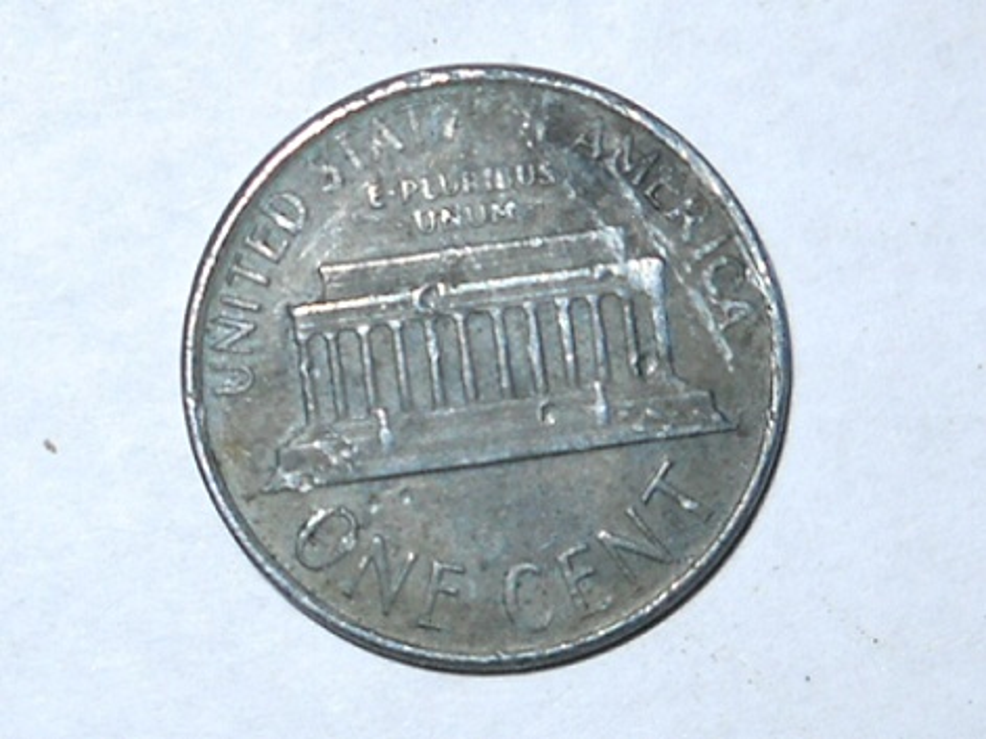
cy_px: 370
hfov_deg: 45.8
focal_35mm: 41
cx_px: 493
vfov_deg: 35.1
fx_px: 1168
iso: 64
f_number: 5.5
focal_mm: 6.72
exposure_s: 1/30
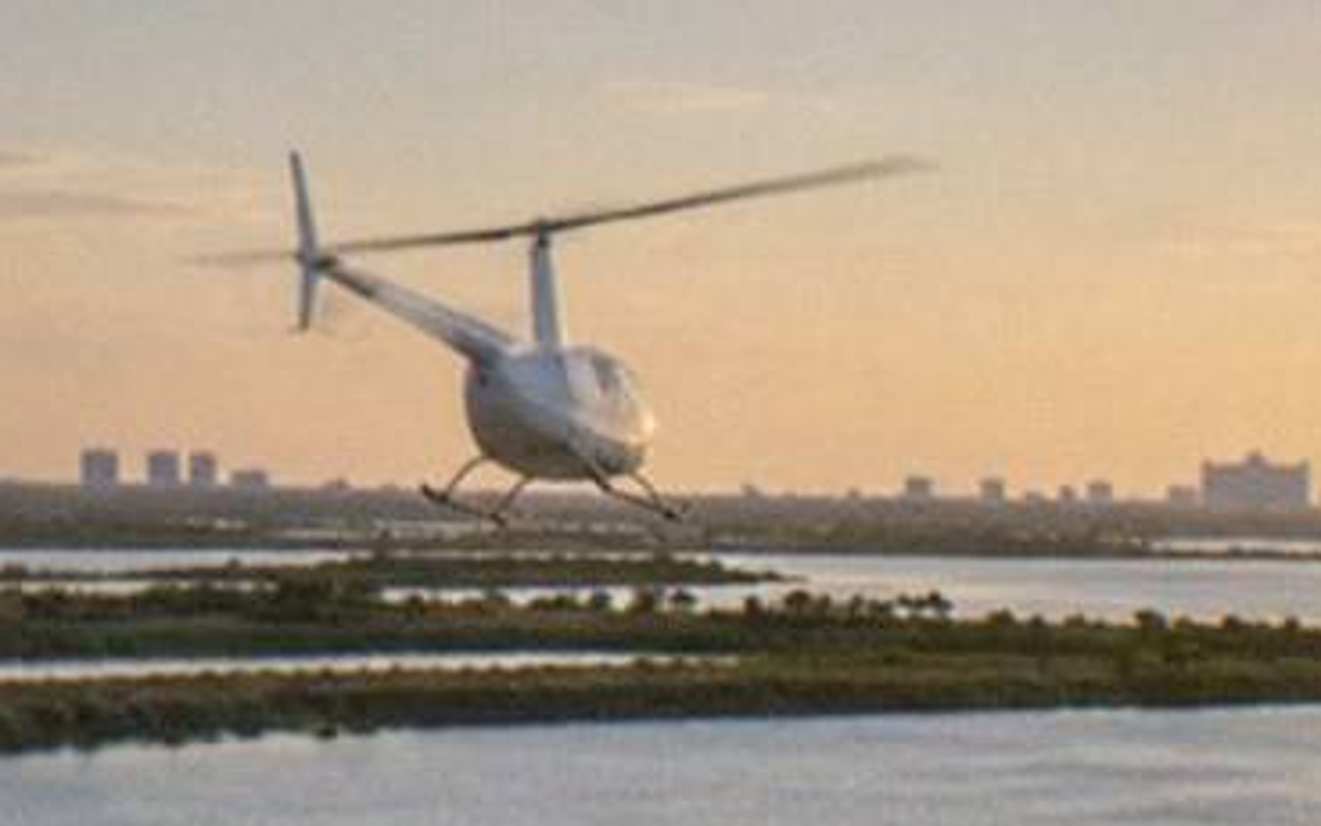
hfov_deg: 13.5
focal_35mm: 155
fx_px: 5580
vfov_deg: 8.4
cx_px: 768
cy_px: 781
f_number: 5
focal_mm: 70
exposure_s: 1/1250
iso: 400
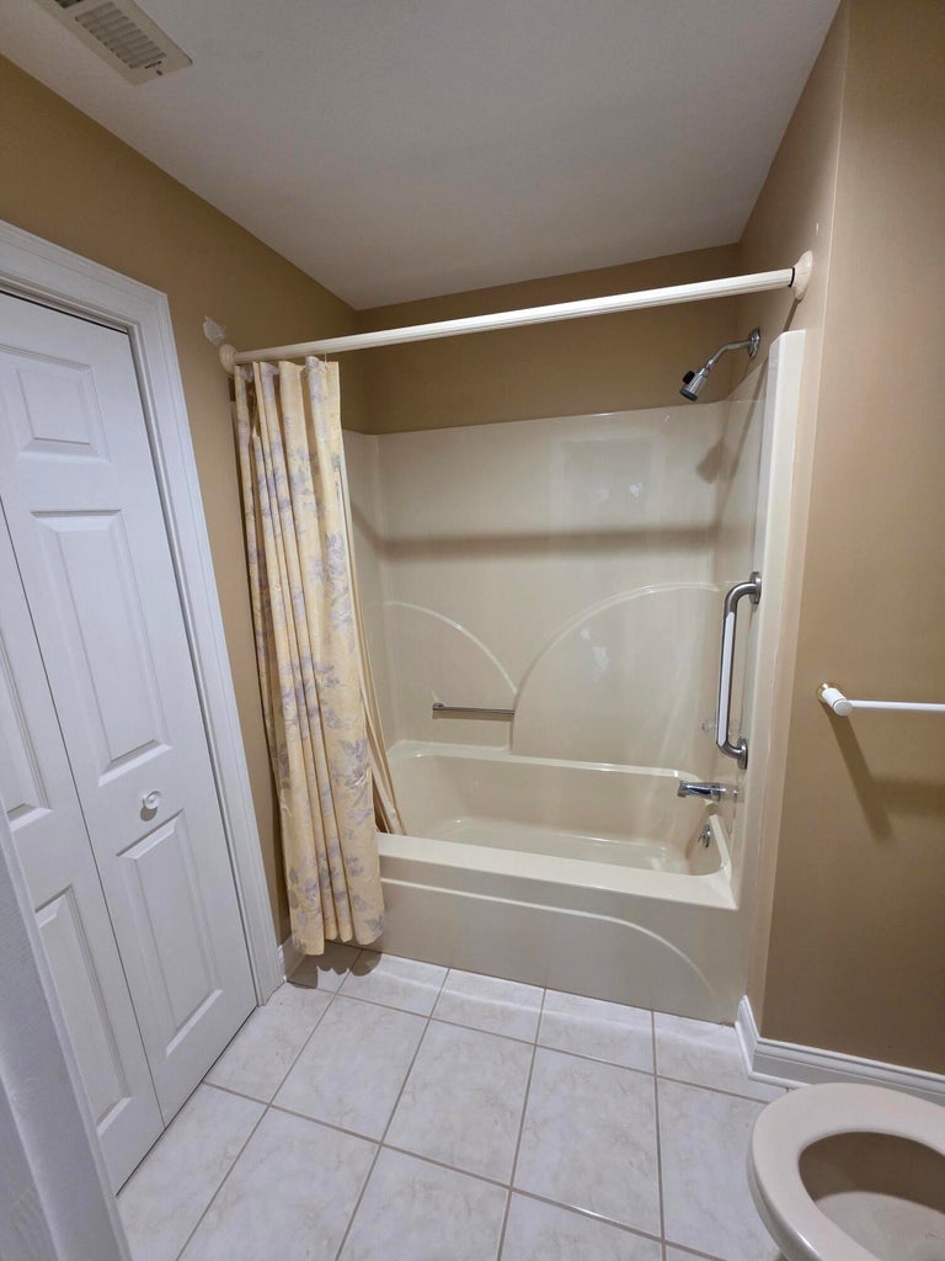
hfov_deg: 89.9
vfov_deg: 106.2
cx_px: 472
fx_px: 473
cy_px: 630
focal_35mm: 13
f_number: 1.9
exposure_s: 1/60
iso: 250
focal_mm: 2.2
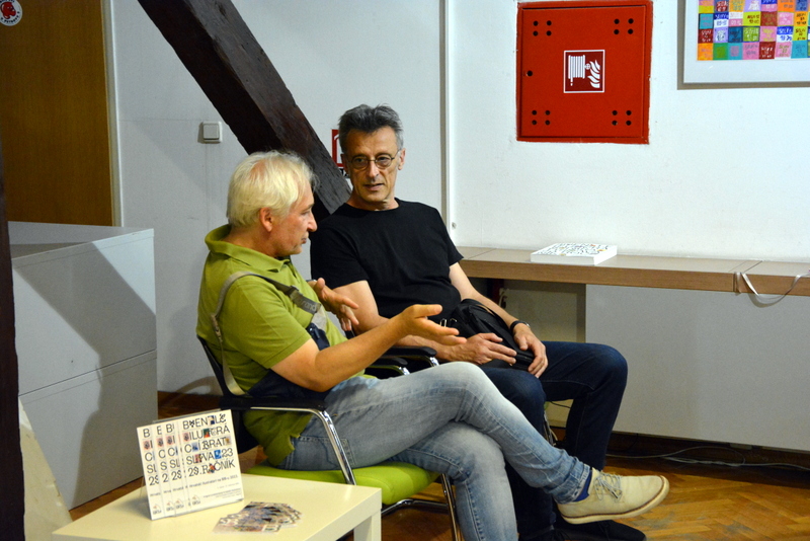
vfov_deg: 18.2
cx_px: 405
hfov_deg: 27.0
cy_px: 270
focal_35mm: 75
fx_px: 1688
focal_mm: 50
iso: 4000
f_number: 5
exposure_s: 1/200
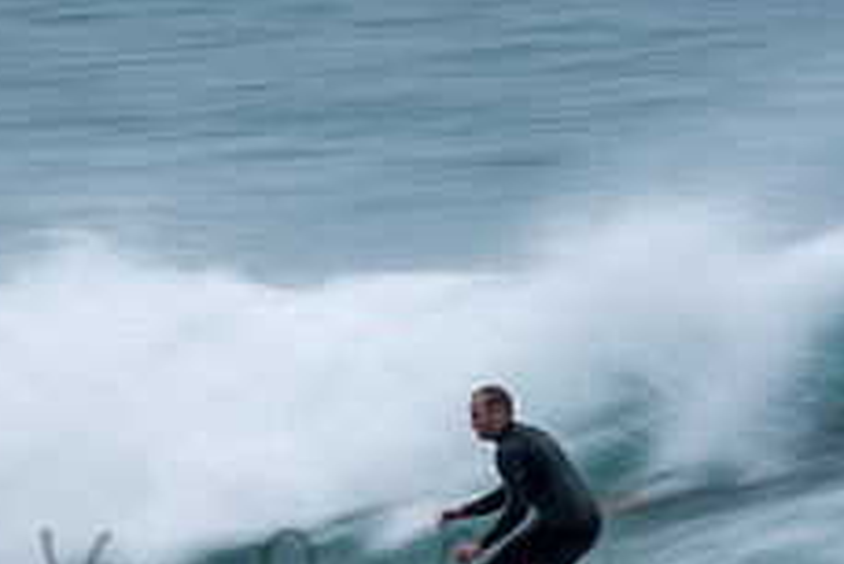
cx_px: 420
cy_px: 555
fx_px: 44571
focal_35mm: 1900
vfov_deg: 0.7
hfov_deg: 1.1
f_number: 22
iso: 100
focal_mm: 500
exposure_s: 1/25
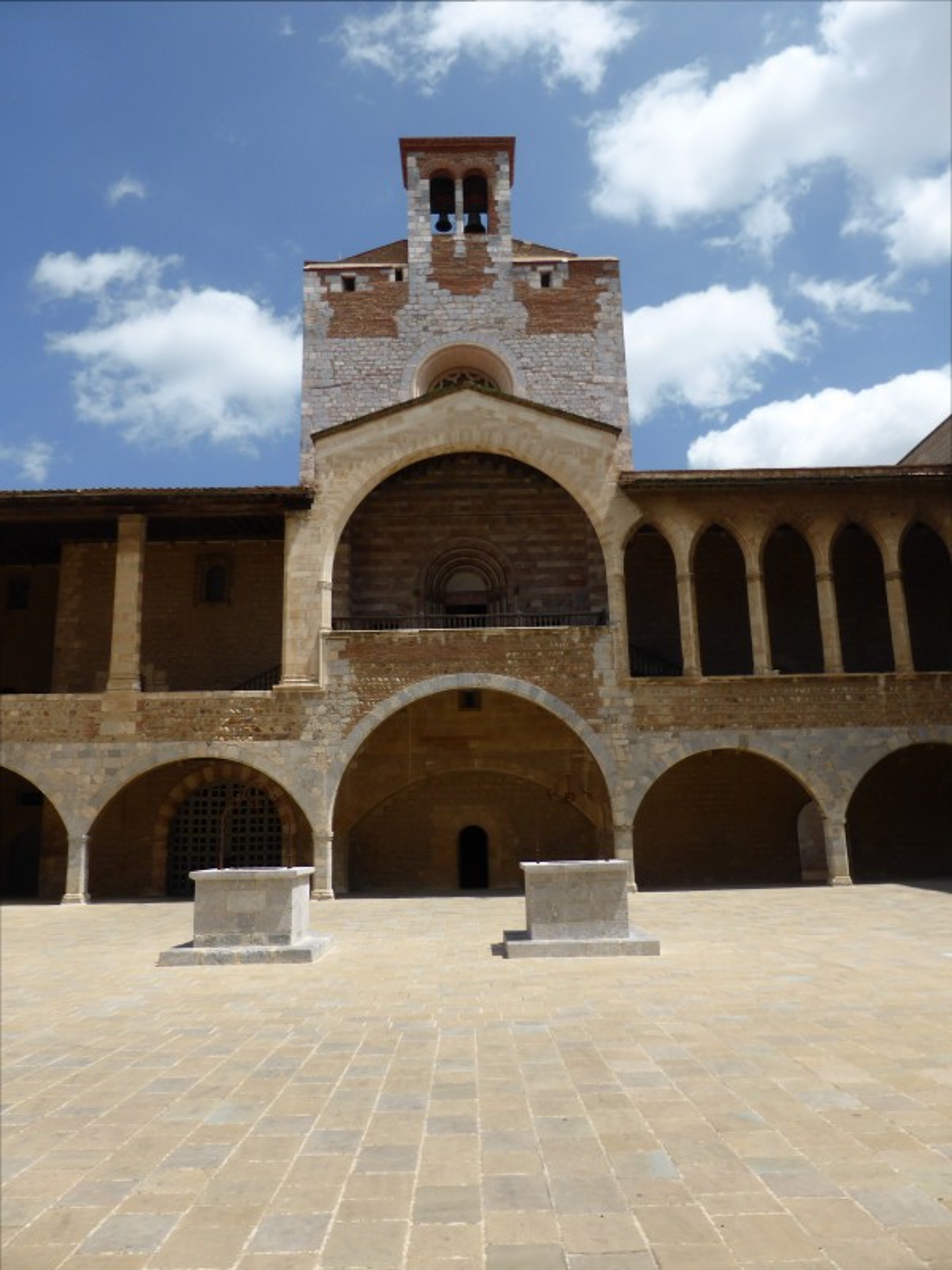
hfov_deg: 54.9
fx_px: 917
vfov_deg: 69.4
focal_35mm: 25
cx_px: 476
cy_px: 635
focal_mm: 4.3
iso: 100
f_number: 3.3
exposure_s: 1/1300
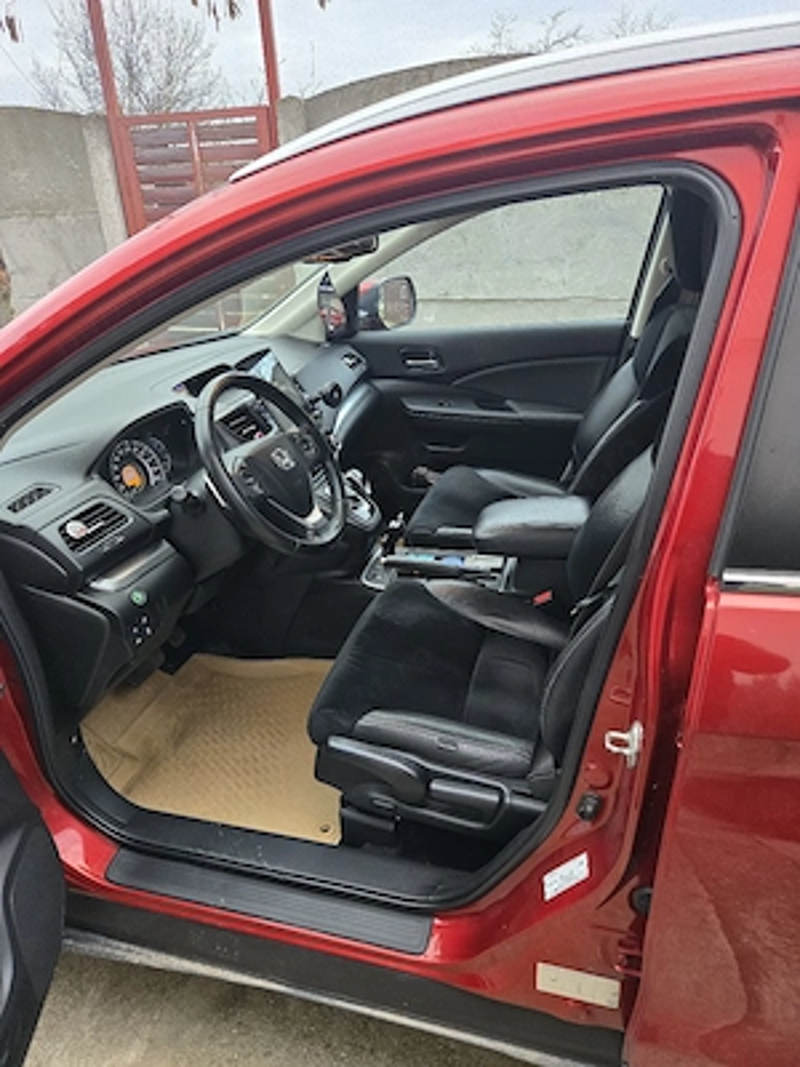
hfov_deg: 58.9
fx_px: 709
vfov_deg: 73.9
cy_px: 534
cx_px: 400
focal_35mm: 23
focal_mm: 5.4
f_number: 1.8
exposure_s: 1/120
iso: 320
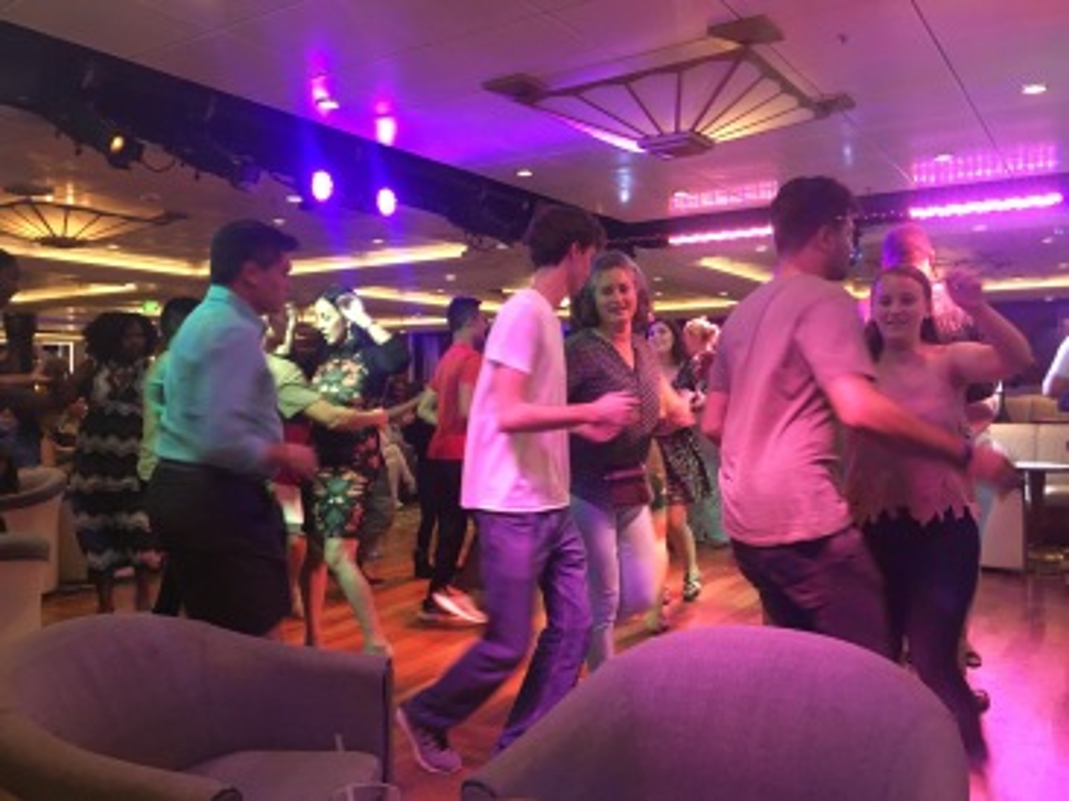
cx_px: 534
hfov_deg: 61.7
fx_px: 895
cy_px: 400
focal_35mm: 29
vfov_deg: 48.2
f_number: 2.2
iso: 200
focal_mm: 4.15
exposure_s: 1/24
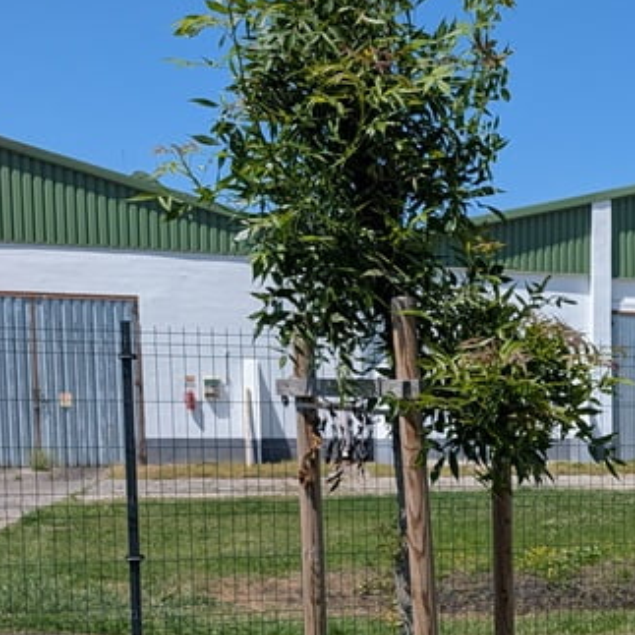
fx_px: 1224
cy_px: 514
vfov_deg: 28.4
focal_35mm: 59
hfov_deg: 24.6
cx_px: 863
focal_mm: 6.9
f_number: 1.68
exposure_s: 1/2024
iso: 23
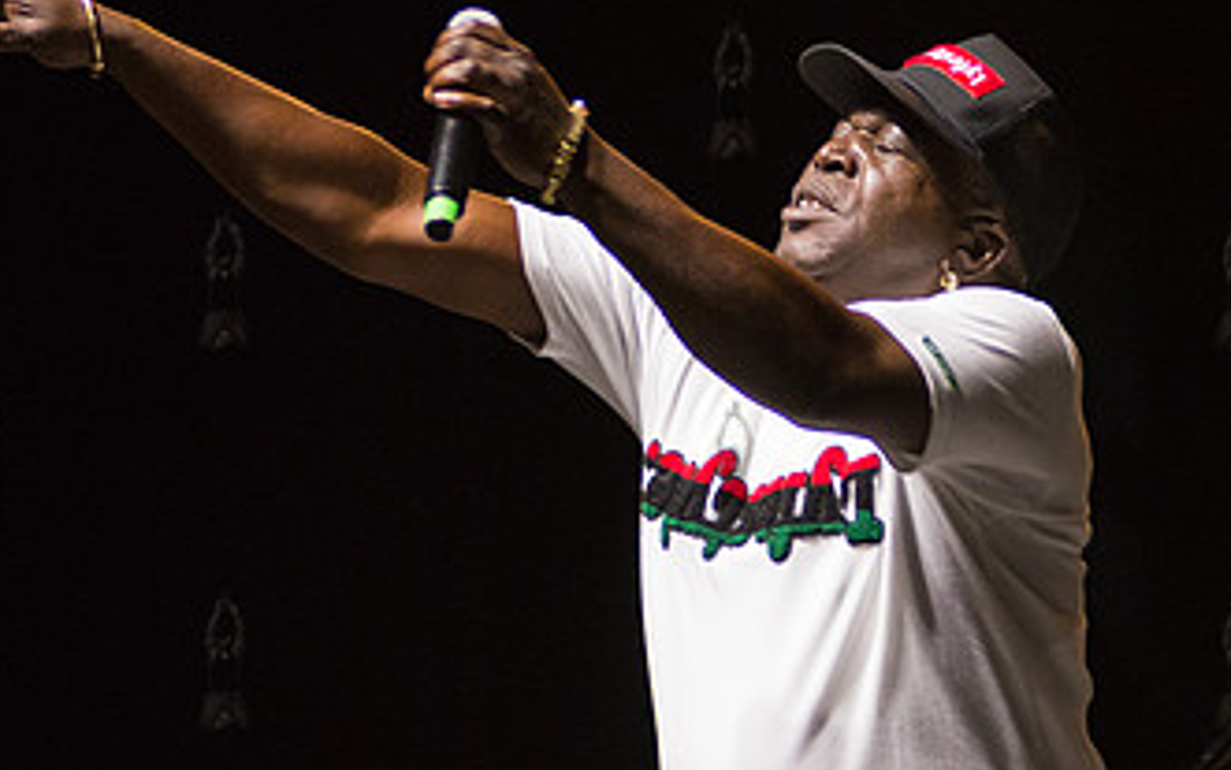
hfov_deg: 8.2
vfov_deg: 5.2
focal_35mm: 255
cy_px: 504
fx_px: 8556
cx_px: 934
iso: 4000
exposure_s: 1/320
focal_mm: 120
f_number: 2.8
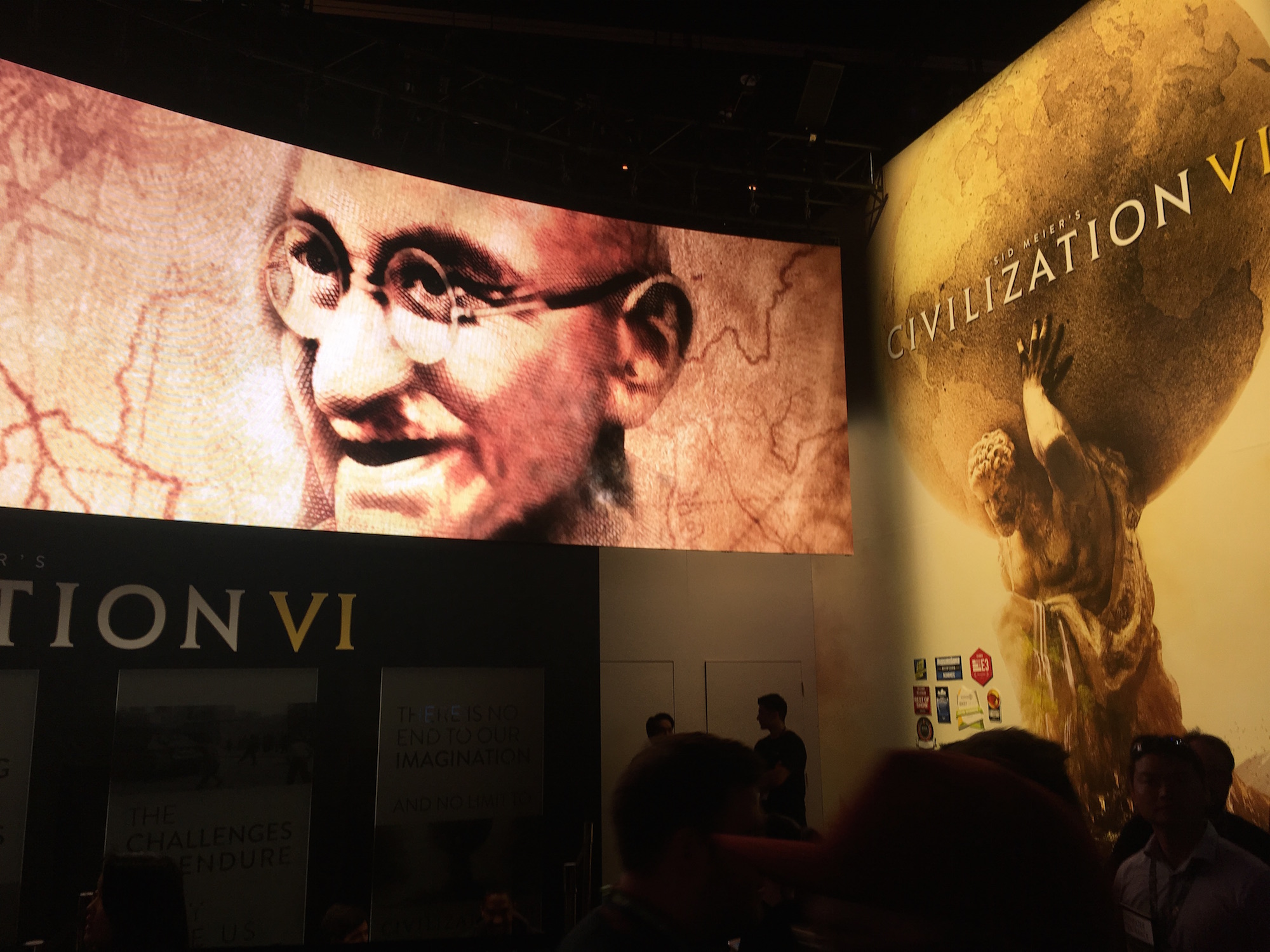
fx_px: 1064
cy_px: 476
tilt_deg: +13.1
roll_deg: -0.1
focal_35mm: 29
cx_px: 635
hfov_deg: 61.7
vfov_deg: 48.2
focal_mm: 4.15
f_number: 2.2
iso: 25
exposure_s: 1/60
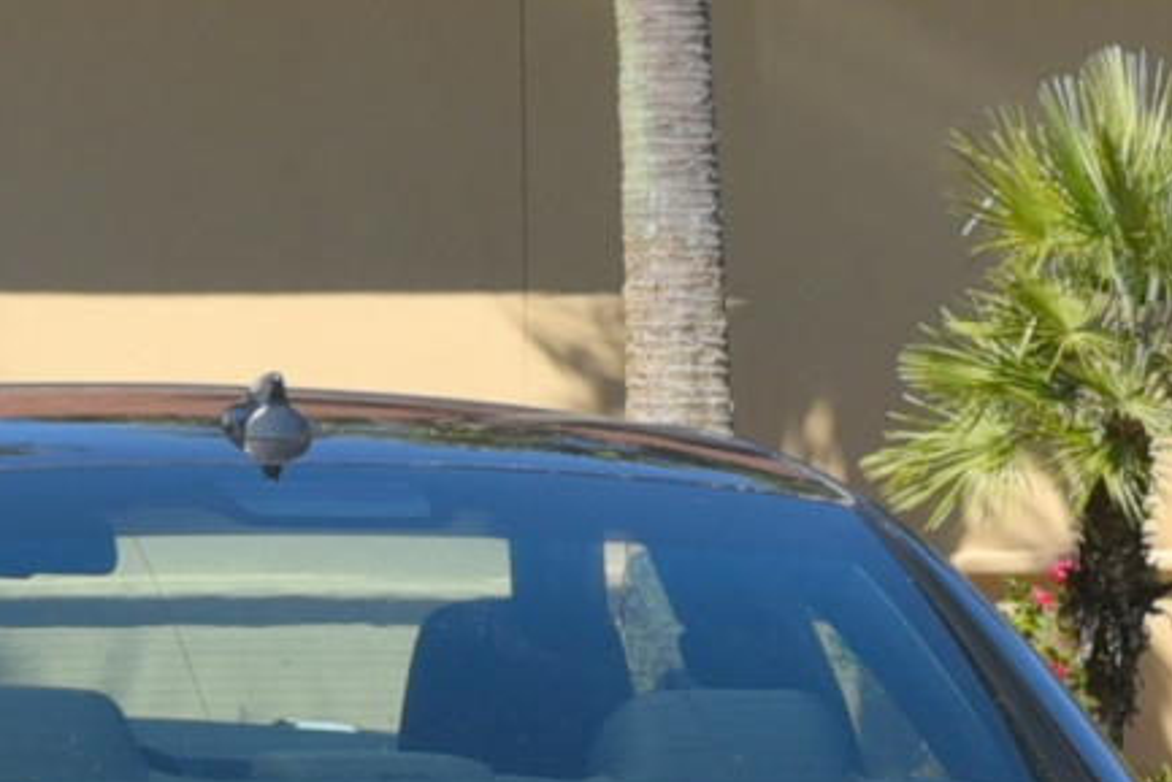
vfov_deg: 4.5
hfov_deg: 6.6
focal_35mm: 305
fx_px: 9932
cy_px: -349
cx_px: -901
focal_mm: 44
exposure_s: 1/400
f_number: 10
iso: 200
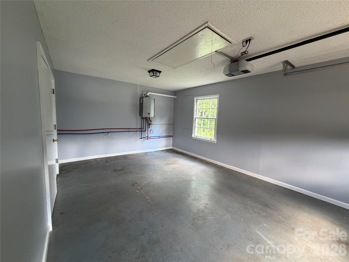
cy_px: 131
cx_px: 174
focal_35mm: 14
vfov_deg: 85.7
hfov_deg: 102.1
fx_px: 141
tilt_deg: -5.1
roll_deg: -1.3
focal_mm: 2.22
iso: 200
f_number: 2.2
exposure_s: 1/60
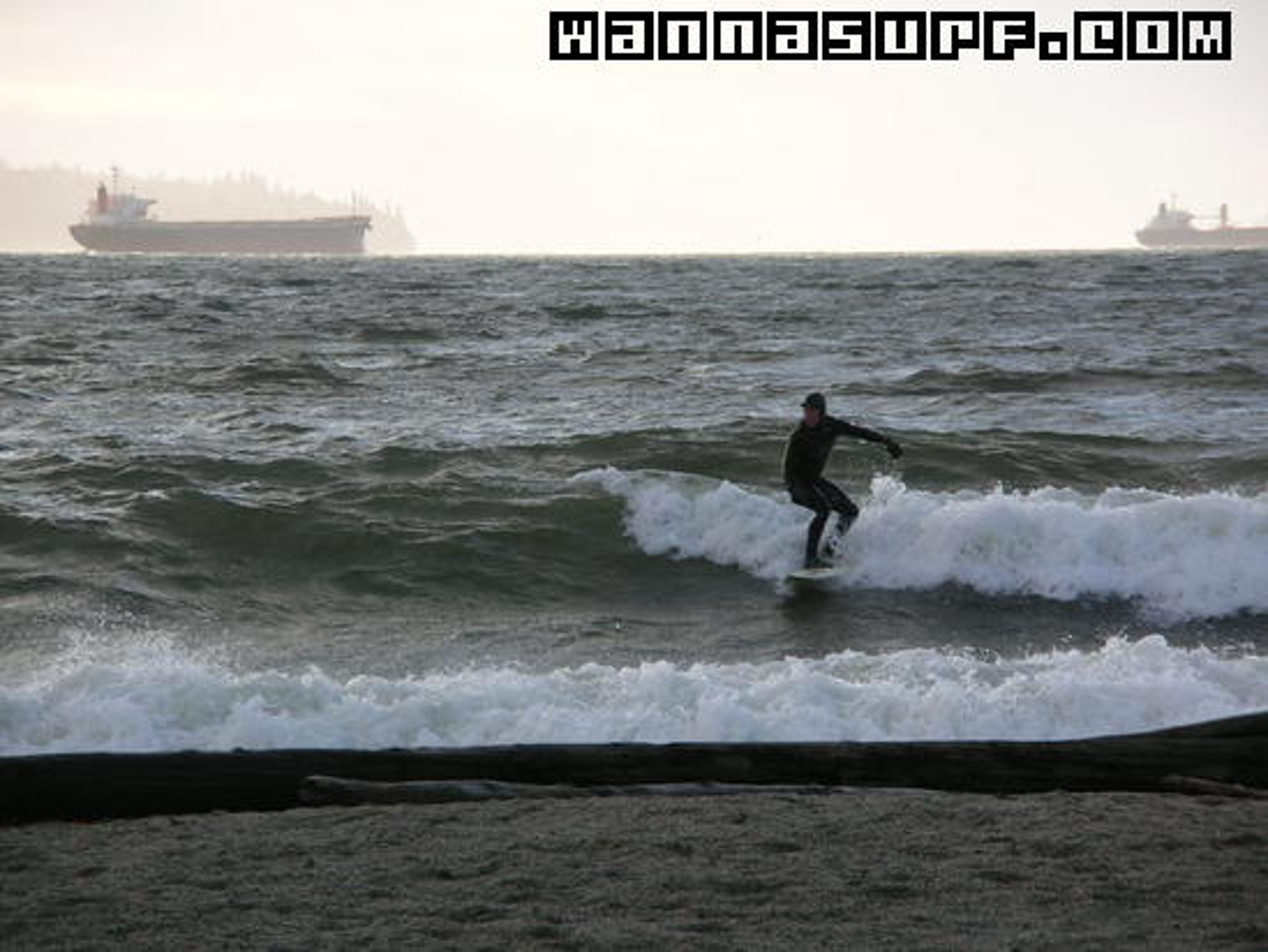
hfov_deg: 8.4
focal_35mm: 235
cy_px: 476
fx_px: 8610
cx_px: 634
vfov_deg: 6.3
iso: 50
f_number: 4.1
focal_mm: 38.8
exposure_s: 1/339
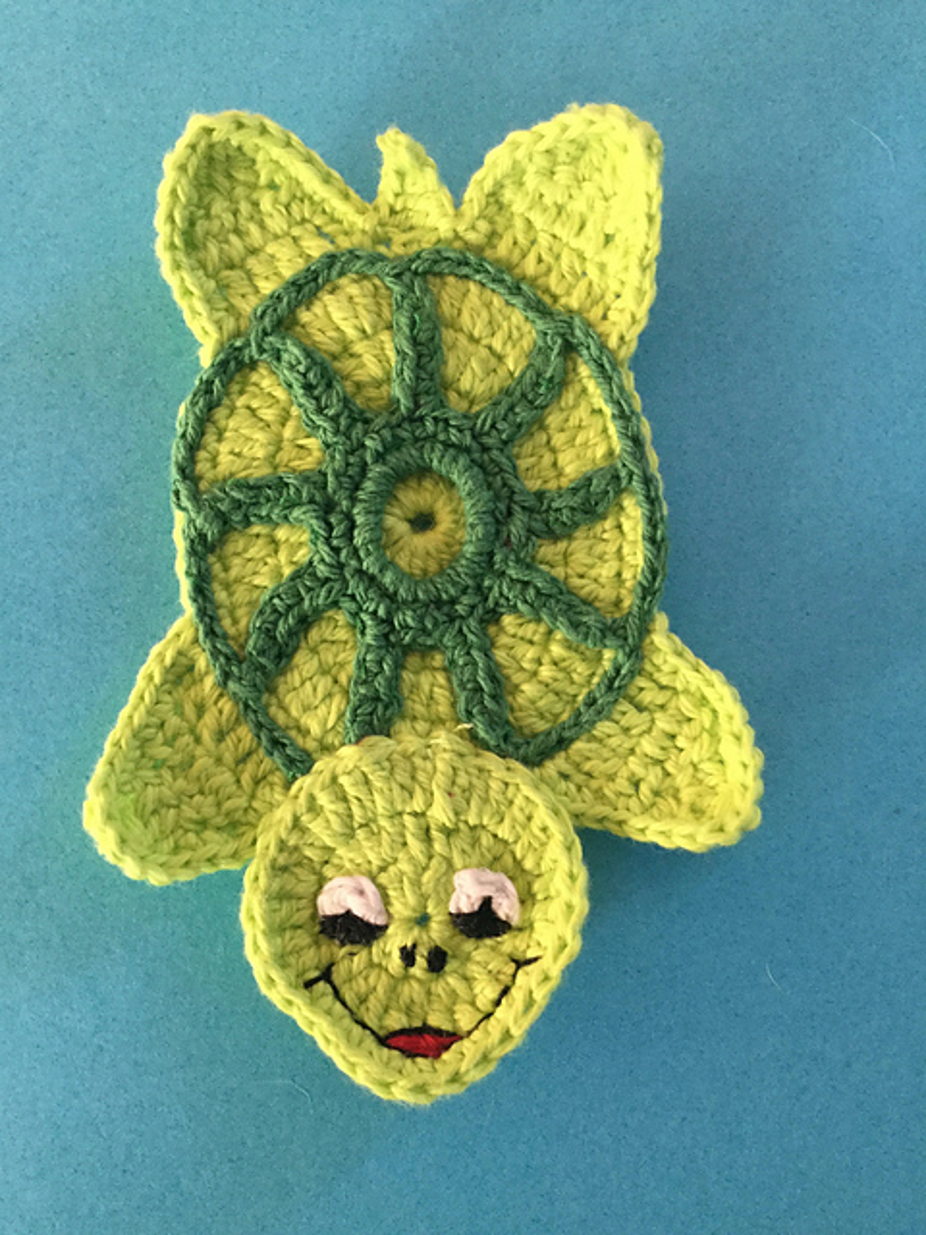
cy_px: 618
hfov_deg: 45.4
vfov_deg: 58.4
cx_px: 463
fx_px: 1106
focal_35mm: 31
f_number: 2.4
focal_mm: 3.3
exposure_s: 1/33
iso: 160
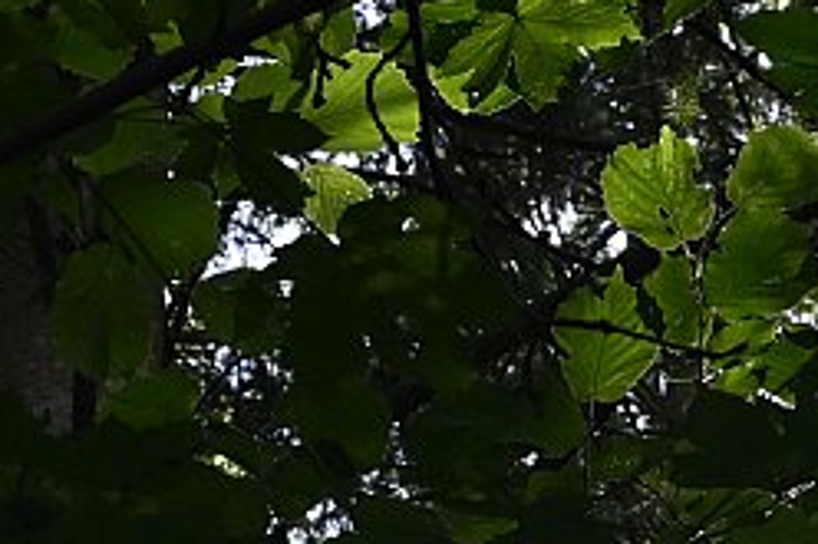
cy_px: 1256
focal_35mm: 242
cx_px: 848
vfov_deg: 5.5
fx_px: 5495
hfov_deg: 8.5
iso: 1800
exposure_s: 1/160
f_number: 16
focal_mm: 50
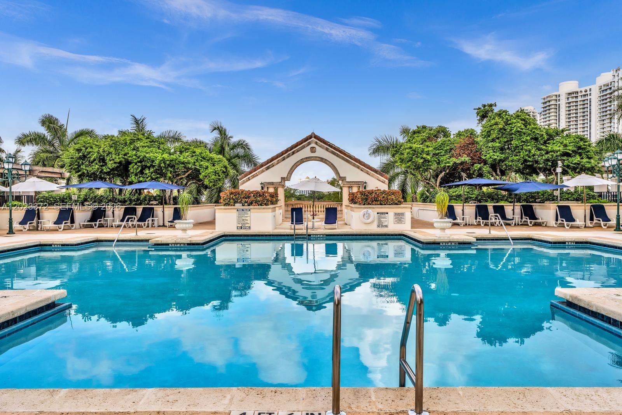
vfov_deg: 47.9
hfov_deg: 67.4
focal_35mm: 27
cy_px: 208
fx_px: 467
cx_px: 311
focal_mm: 27
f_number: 8
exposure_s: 1/500
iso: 200
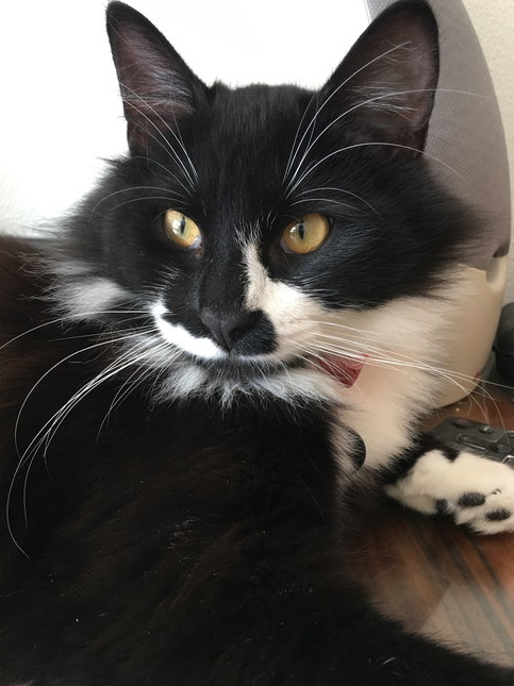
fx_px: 595
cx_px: 255
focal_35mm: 30
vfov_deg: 60.0
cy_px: 339
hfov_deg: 46.8
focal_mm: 4.15
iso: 50
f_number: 2.2
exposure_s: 1/15
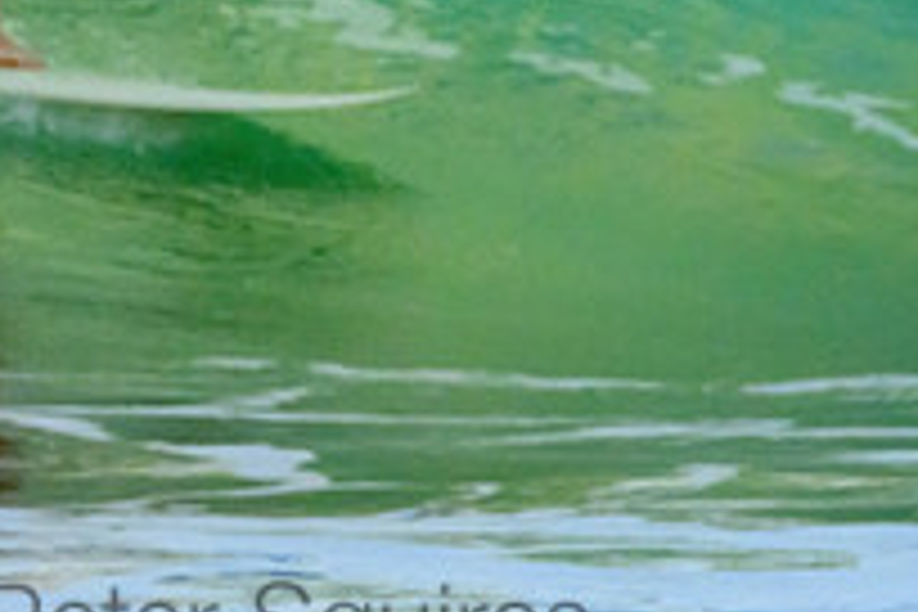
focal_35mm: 2270
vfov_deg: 0.6
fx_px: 57880
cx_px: 243
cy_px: -124
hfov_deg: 0.9
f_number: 11
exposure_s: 1/2000
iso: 7200
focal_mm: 800
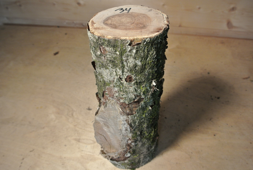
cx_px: 126
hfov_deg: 61.9
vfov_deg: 43.7
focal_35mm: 30
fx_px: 211
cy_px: 85
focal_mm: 11.4
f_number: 3.5
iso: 400
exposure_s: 1/60
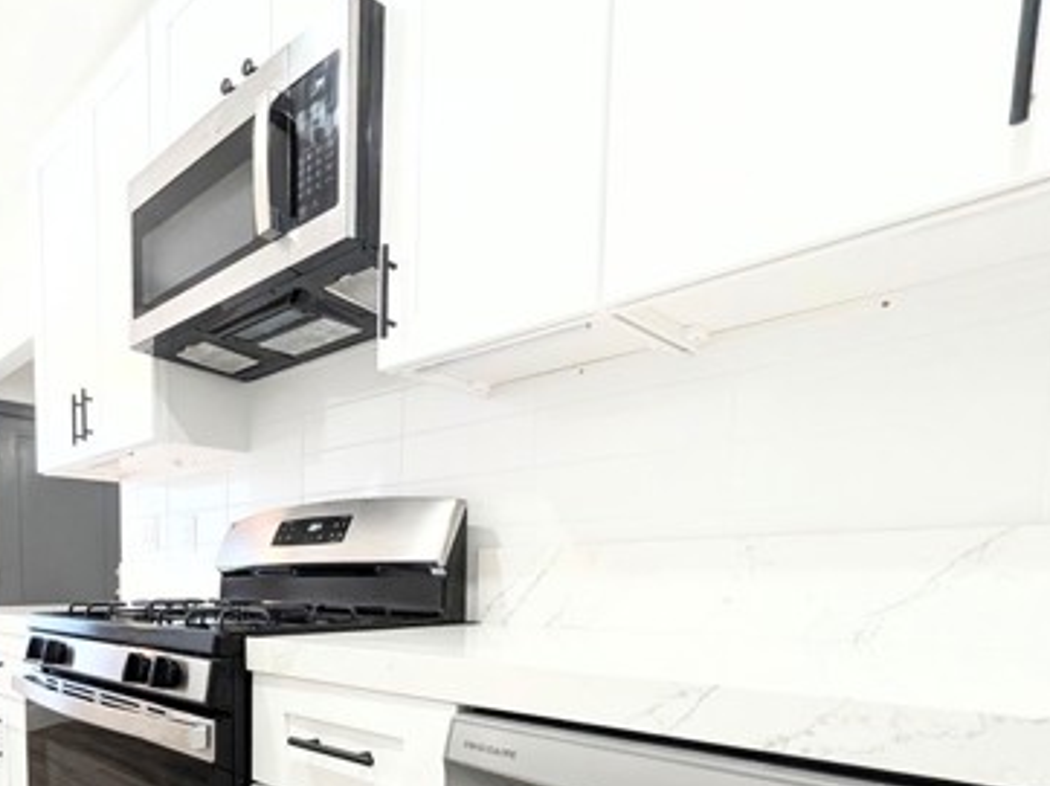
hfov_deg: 68.1
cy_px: 635
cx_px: 235
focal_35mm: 23
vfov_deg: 54.5
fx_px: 697
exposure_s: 1/120
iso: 337
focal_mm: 1.54
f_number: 2.2
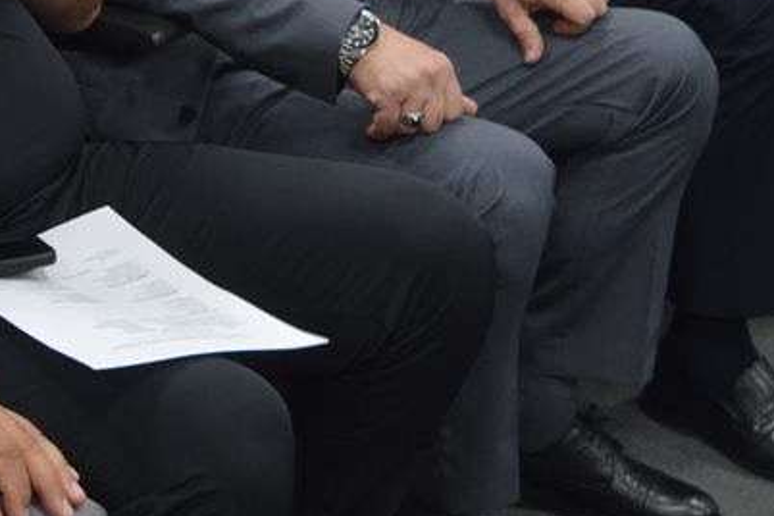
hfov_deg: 18.1
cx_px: 129
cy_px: -110
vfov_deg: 12.0
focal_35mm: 112
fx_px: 2408
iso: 400
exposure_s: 1/20
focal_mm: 22
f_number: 3.8
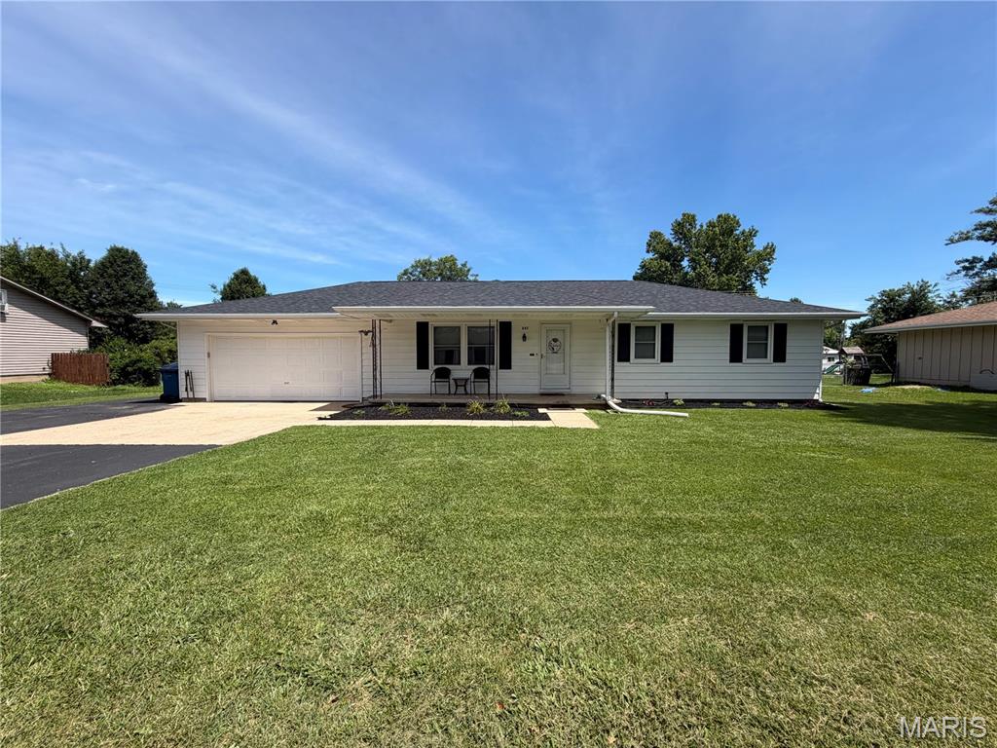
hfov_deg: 102.1
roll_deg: -0.1
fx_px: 403
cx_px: 498
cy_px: 374
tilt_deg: -3.2
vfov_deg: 85.7
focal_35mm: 14
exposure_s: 1/770
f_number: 2.2
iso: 25
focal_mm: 2.22
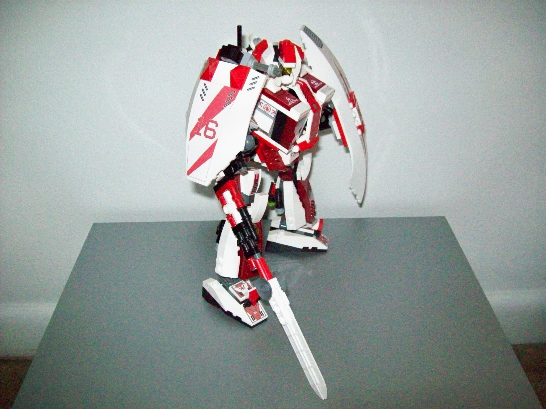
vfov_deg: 39.7
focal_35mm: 36
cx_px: 273
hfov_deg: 51.4
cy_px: 204
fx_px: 568
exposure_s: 1/64
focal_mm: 6
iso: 800
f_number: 2.7
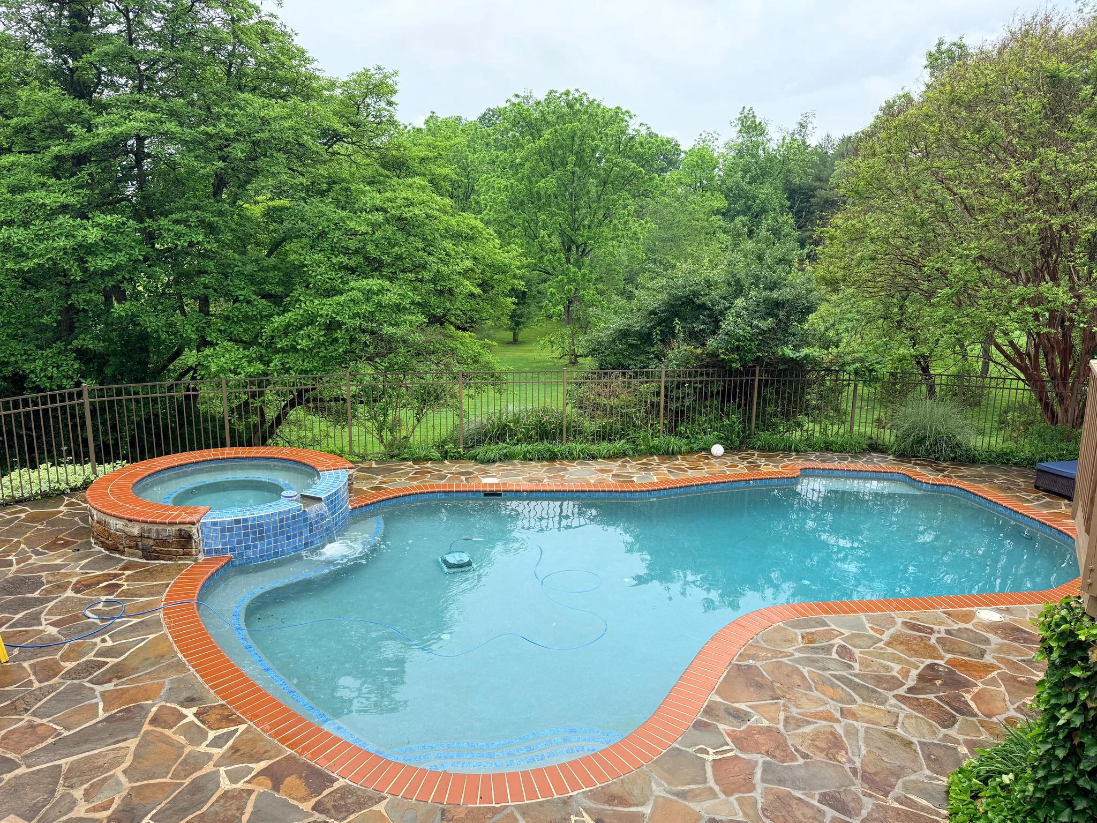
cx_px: 548
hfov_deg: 71.6
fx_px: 761
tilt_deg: -11.5
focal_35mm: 24
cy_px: 412
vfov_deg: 56.8
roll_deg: -2.0
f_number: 1.78
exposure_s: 1/1410
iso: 100
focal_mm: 6.76
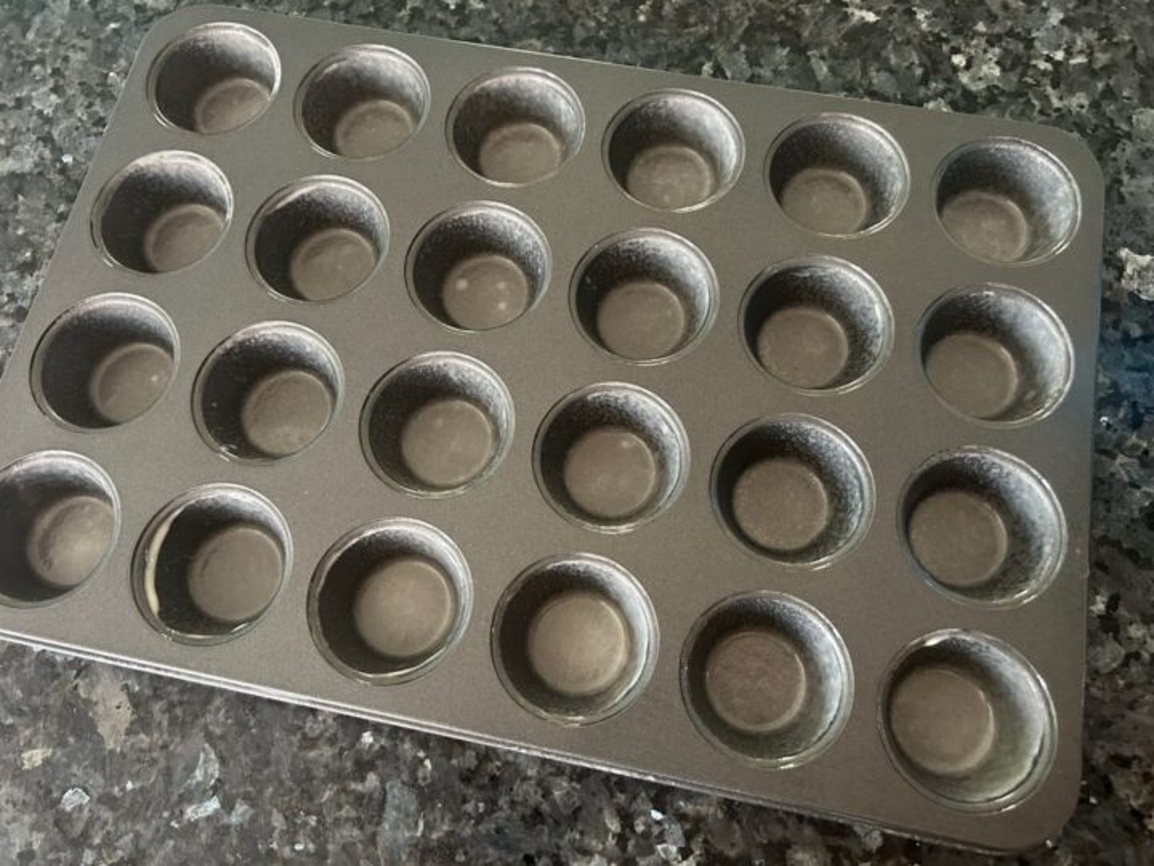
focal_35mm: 26
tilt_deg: -72.3
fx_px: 867
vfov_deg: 53.1
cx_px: 577
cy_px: 433
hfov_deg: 67.3
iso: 500
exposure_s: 1/40
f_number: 1.5
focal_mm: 5.7
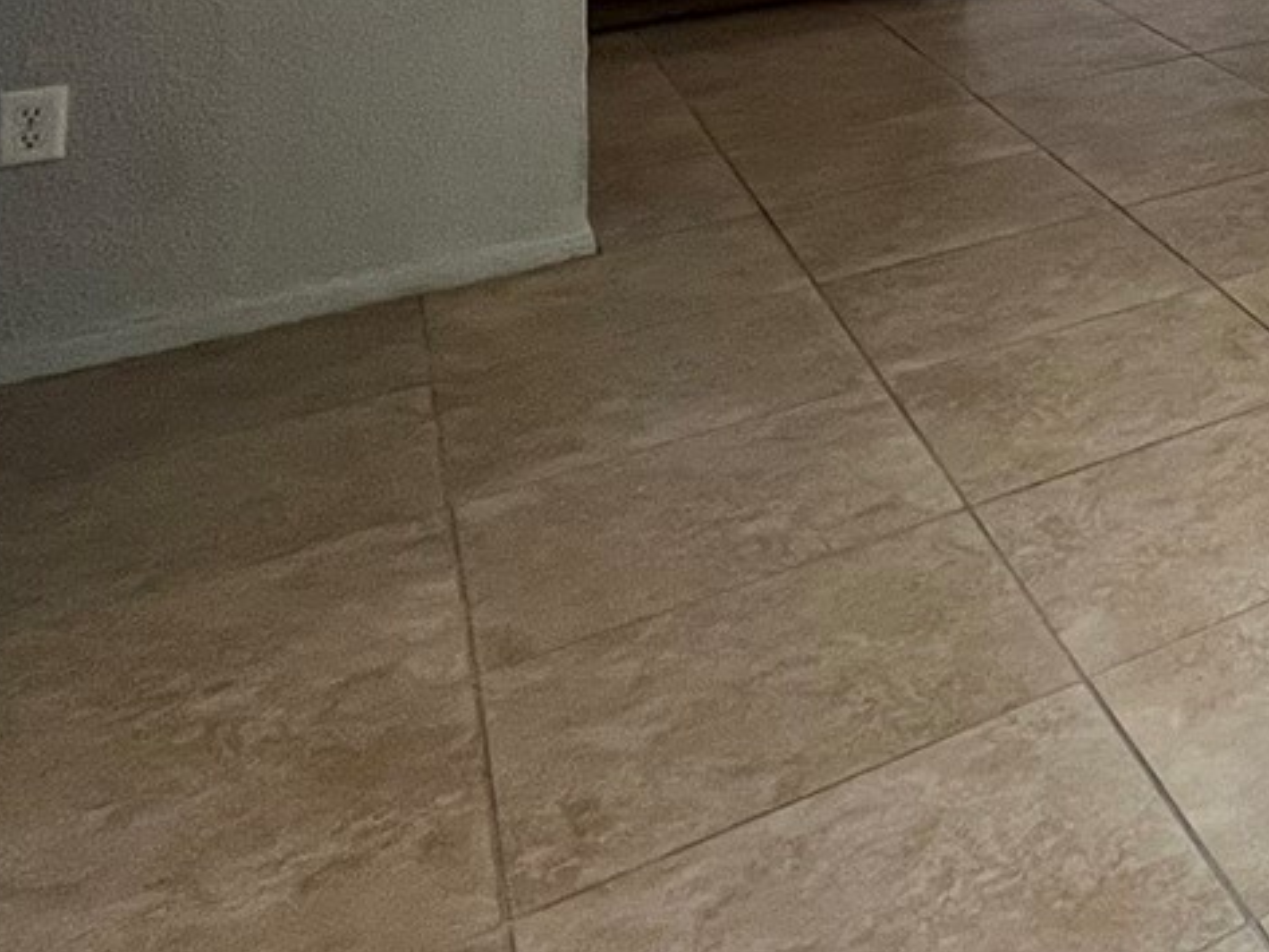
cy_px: -440
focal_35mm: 44
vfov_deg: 25.5
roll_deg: +0.9
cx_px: 2020
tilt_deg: -1.0
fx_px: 1613
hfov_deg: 26.4
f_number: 1.8
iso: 200
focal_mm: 1.57
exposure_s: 1/120
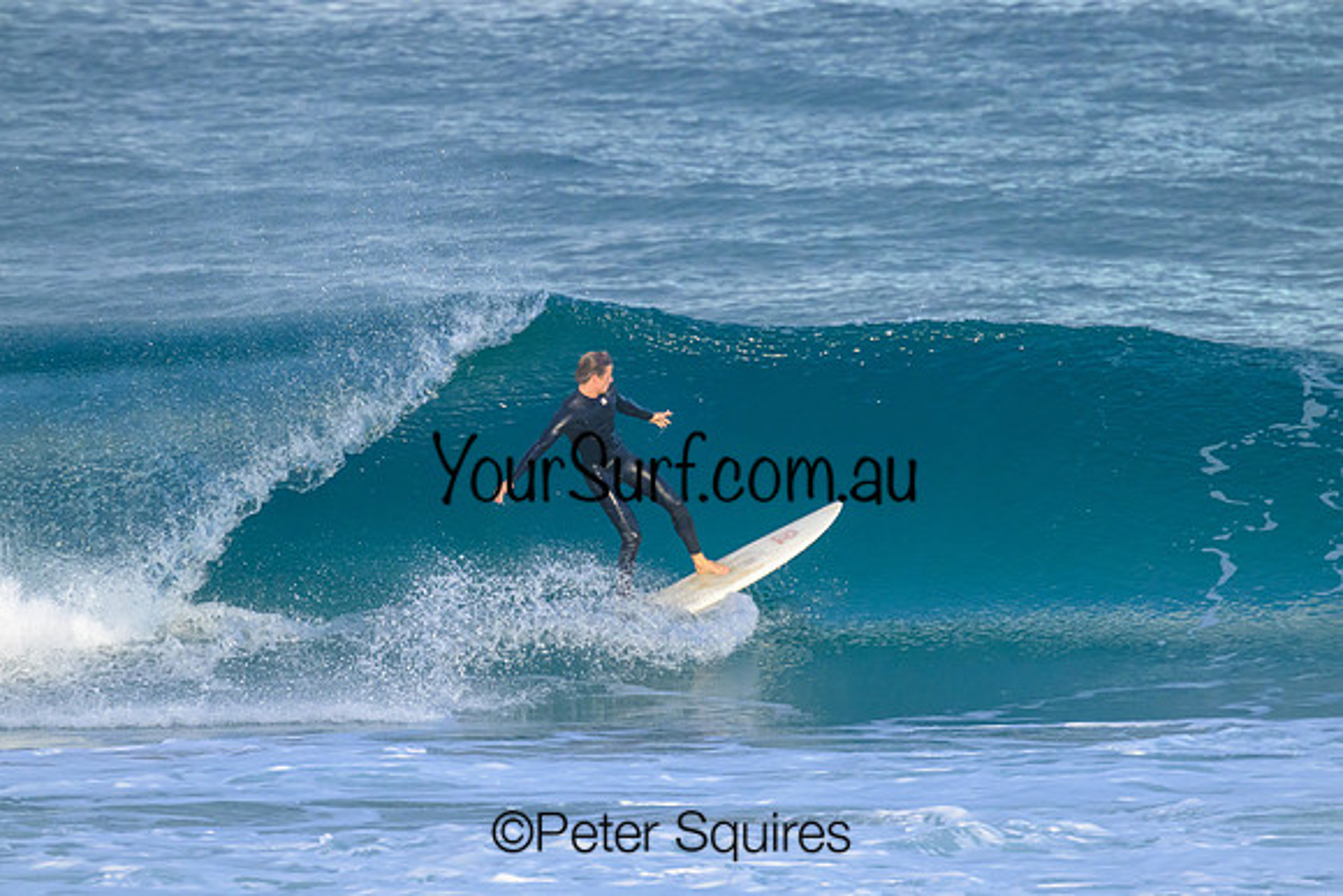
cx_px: 672
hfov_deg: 2.9
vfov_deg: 2.0
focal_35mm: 700
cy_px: 448
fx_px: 26119
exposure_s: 1/1600
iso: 4500
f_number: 11
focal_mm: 700
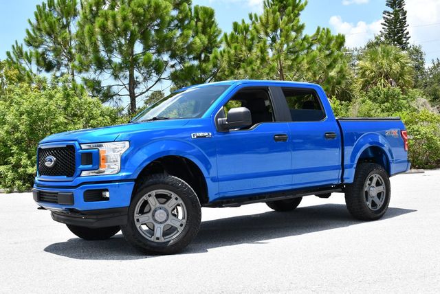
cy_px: 147
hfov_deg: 44.5
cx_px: 220
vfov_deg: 30.6
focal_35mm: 44
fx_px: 538
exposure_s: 1/250
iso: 160
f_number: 8
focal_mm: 22
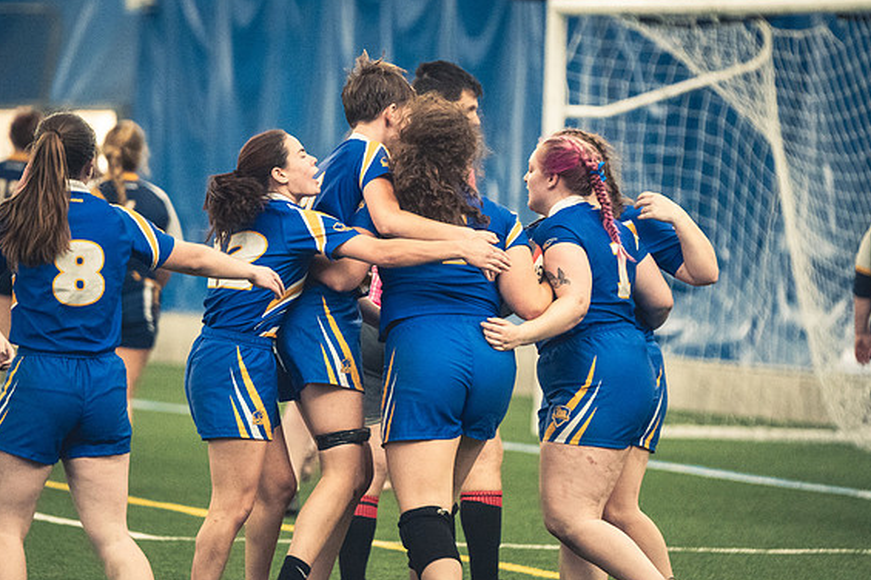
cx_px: 441
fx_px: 7447
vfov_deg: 4.5
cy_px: 292
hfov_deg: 6.7
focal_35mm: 308
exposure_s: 1/500
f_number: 2.8
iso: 12800
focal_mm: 200
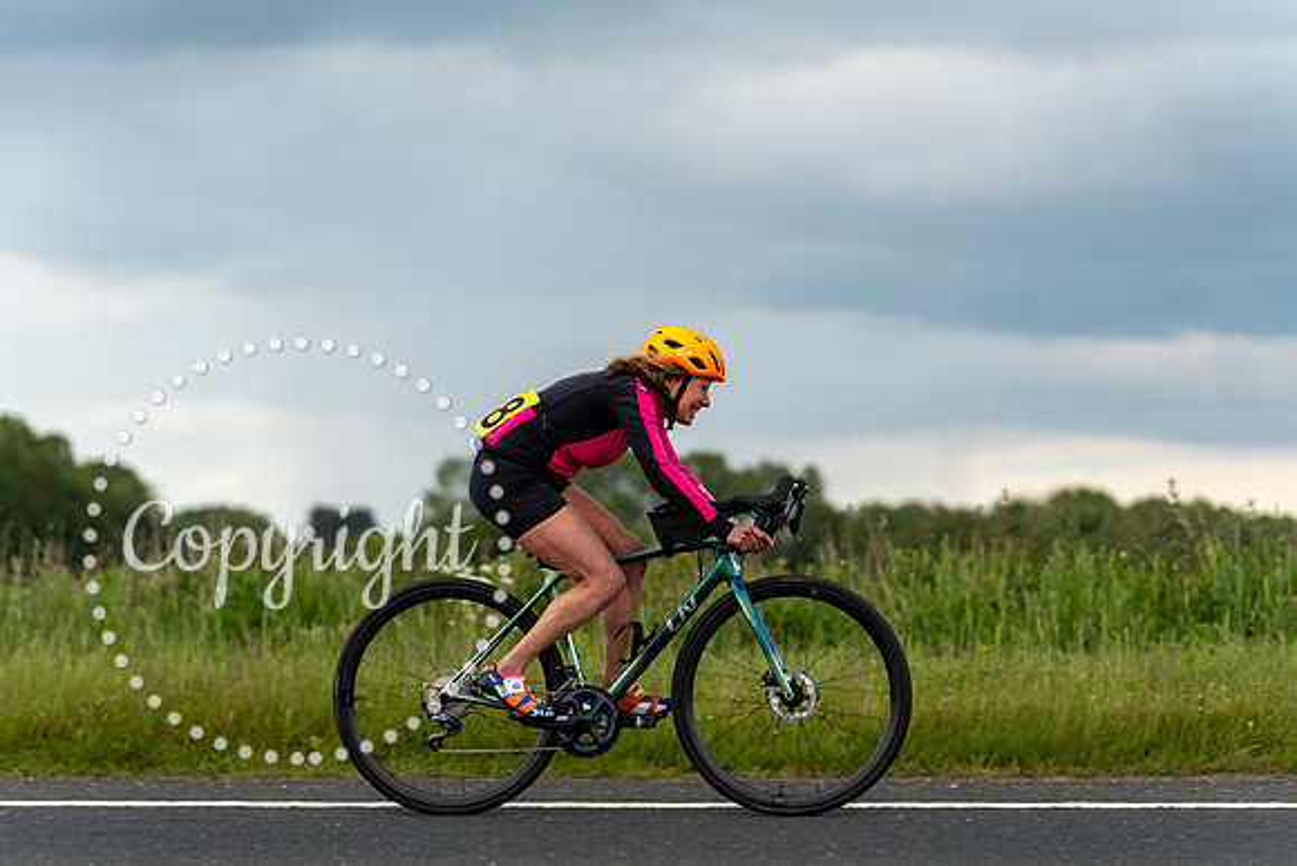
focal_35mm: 114
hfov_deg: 17.9
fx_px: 4108
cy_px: 433
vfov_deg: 12.0
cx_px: 648
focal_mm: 114
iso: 250
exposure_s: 1/500
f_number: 3.2
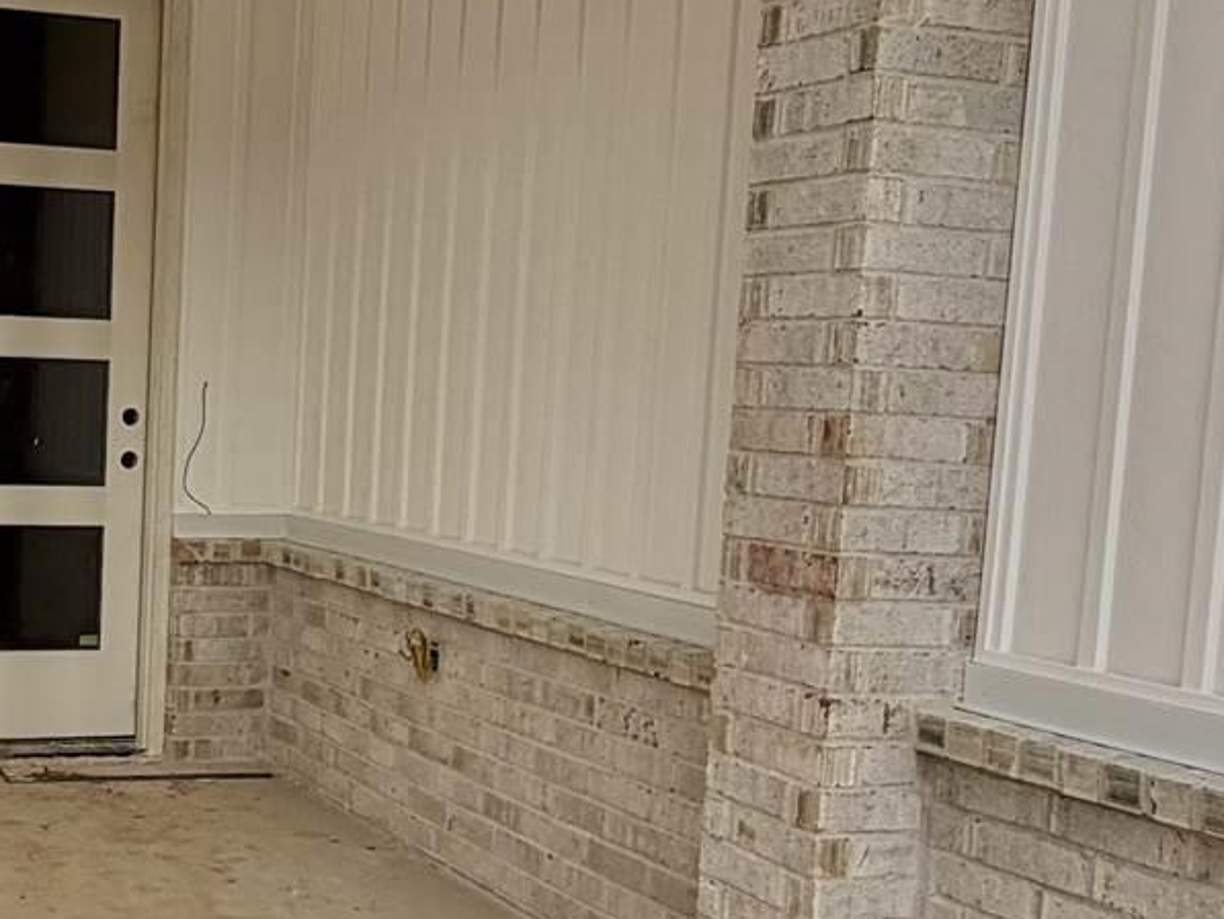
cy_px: 601
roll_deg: -1.6
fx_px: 1910
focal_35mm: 54
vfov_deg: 26.9
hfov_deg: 33.6
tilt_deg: -6.2
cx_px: 113
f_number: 2.2
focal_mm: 2.22
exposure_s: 1/864
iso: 20
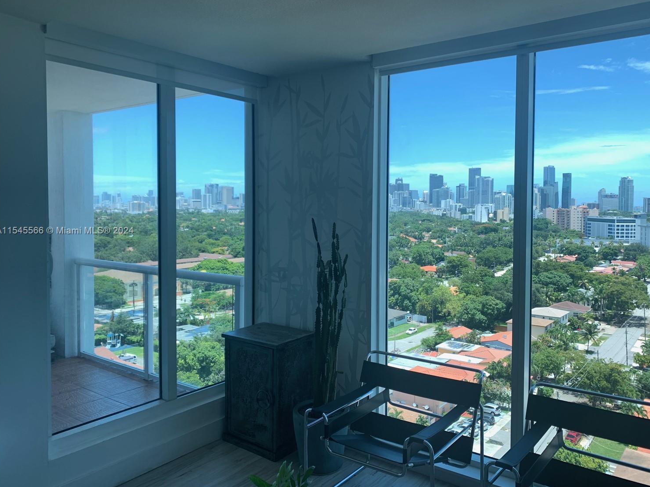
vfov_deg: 49.7
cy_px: 231
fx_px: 526
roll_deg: -0.2
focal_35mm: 28
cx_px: 344
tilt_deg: -0.5
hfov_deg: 63.4
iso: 25
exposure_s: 1/125
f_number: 1.8
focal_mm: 4.25
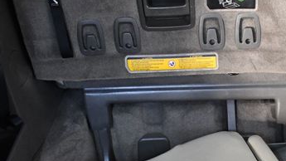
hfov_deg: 29.2
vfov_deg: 17.0
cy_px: 149
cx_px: 245
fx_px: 531
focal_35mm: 70
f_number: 3.5
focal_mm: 18
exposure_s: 1/125
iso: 3200
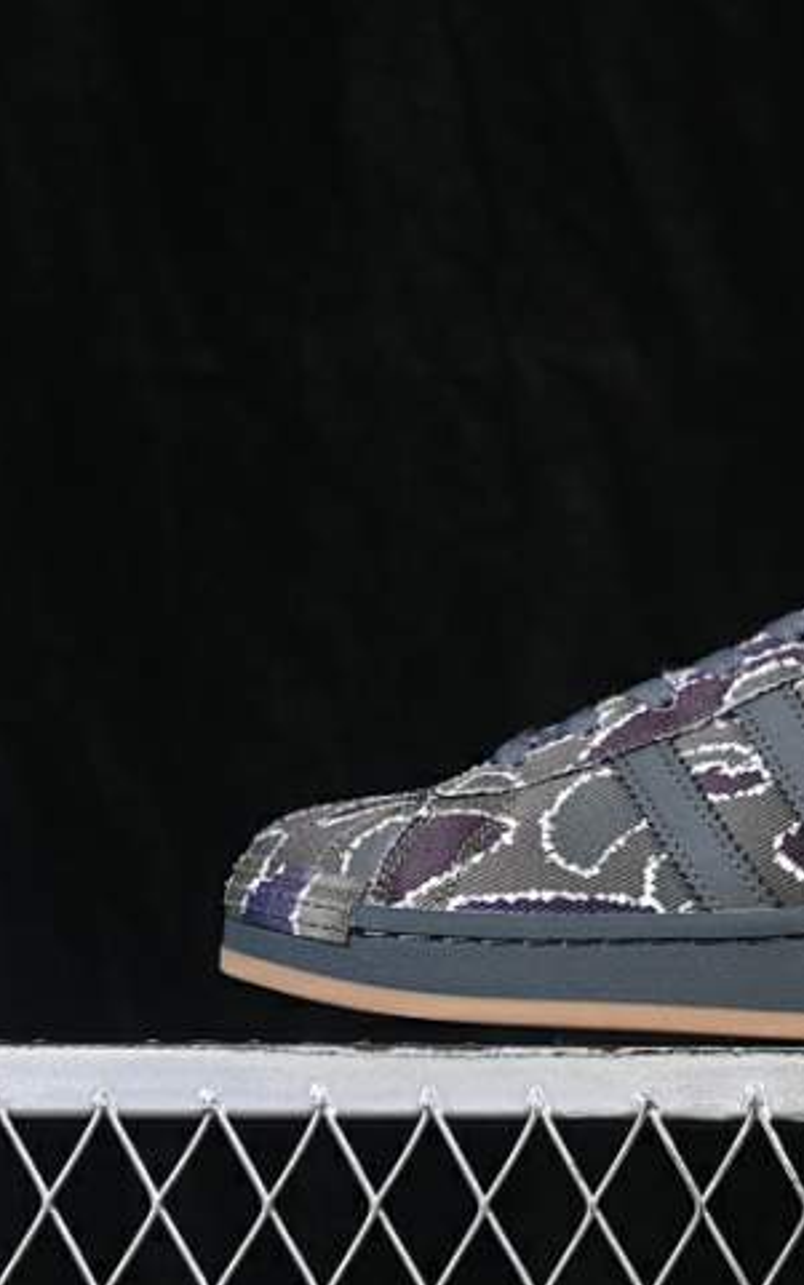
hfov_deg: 11.1
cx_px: 900
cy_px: 644
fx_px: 4063
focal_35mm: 116
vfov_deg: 18.0
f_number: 6.3
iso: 160
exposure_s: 1/60
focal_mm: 50
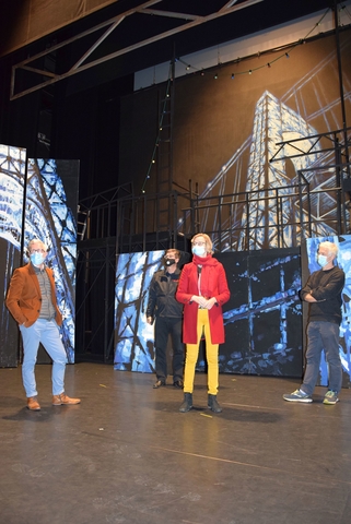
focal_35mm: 27
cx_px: 176
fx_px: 394
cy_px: 262
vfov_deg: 67.3
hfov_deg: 48.0
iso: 1800
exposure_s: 1/60
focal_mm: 18
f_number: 3.5
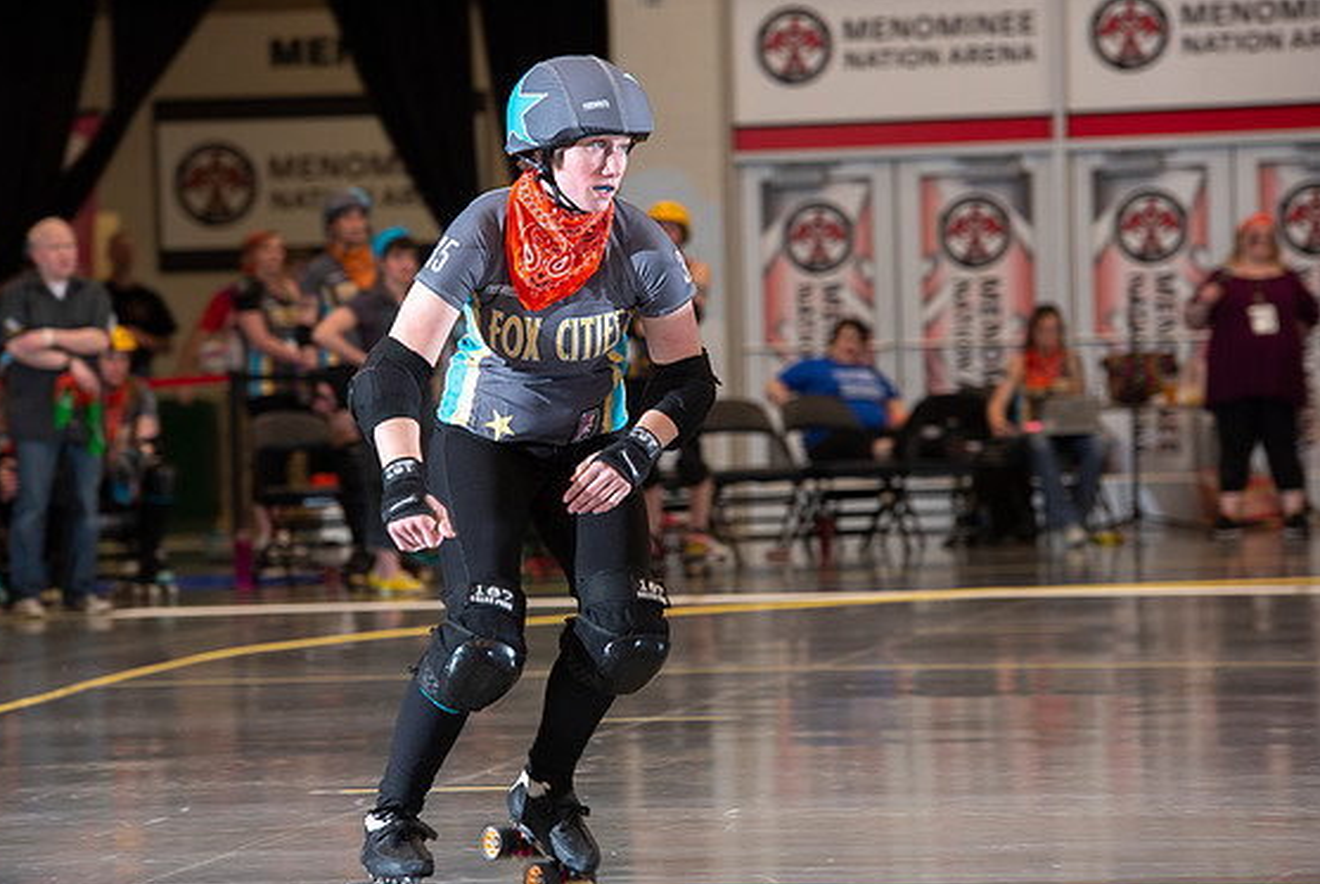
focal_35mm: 206
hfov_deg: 10.0
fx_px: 7563
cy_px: 426
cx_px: 603
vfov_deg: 6.7
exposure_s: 1/160
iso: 640
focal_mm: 185
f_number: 5.6
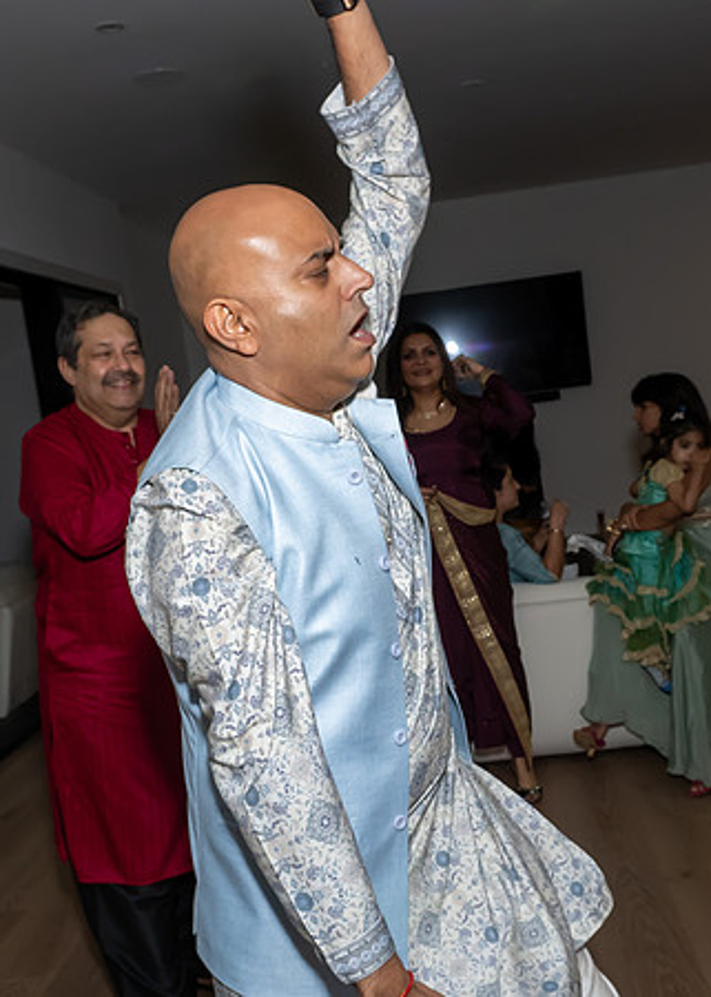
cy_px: 559
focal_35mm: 41
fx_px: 1165
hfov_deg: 33.9
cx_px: 375
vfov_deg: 46.2
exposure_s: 1/250
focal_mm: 17
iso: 1000
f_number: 7.1
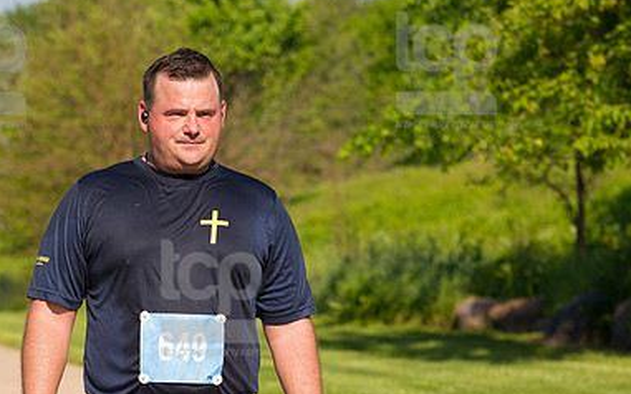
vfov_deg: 7.0
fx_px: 3198
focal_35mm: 186
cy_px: 299
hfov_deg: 11.3
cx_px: 212
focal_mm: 120
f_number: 5.6
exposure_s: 1/2000
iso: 400
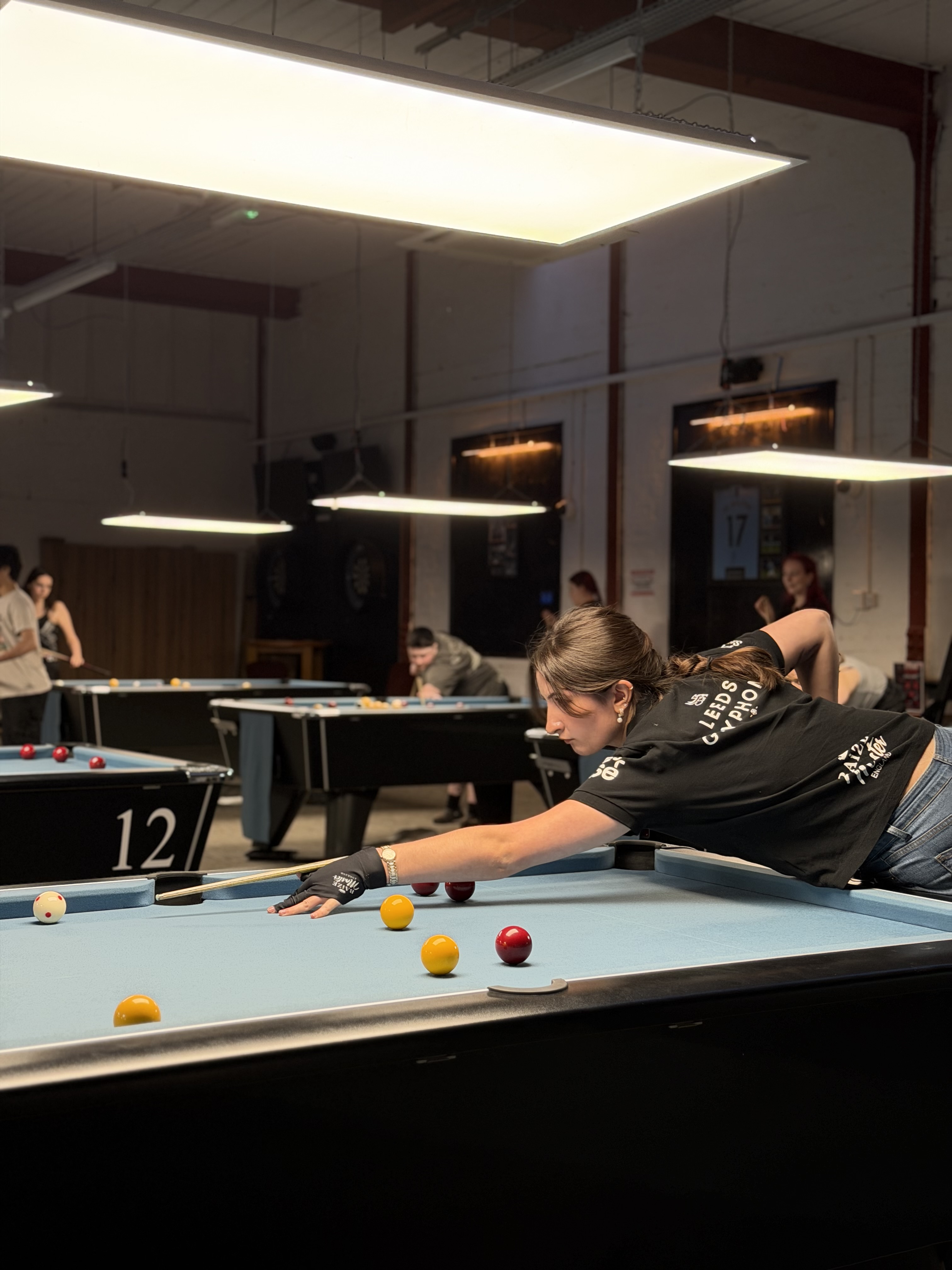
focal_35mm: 48
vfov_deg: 39.7
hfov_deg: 30.3
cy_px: 635
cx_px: 476
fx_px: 1760
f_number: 1.78
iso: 200
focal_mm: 6.76
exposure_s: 1/49
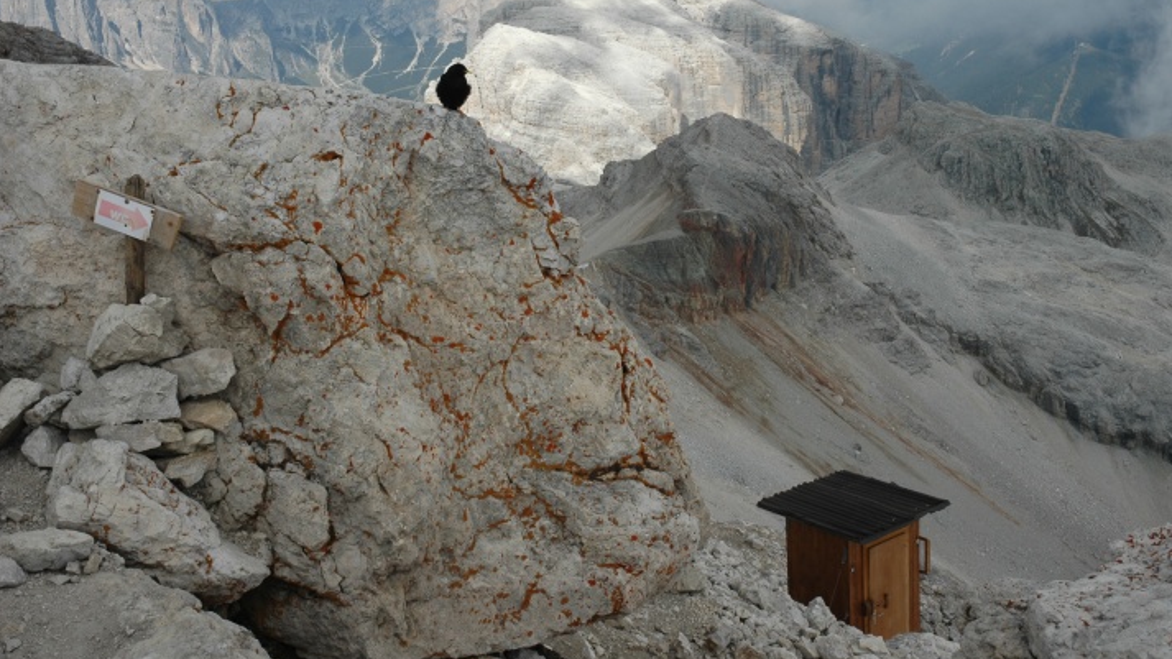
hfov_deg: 38.5
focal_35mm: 54
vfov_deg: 22.2
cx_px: 583
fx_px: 1678
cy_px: 284
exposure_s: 1/200
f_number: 14
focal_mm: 34
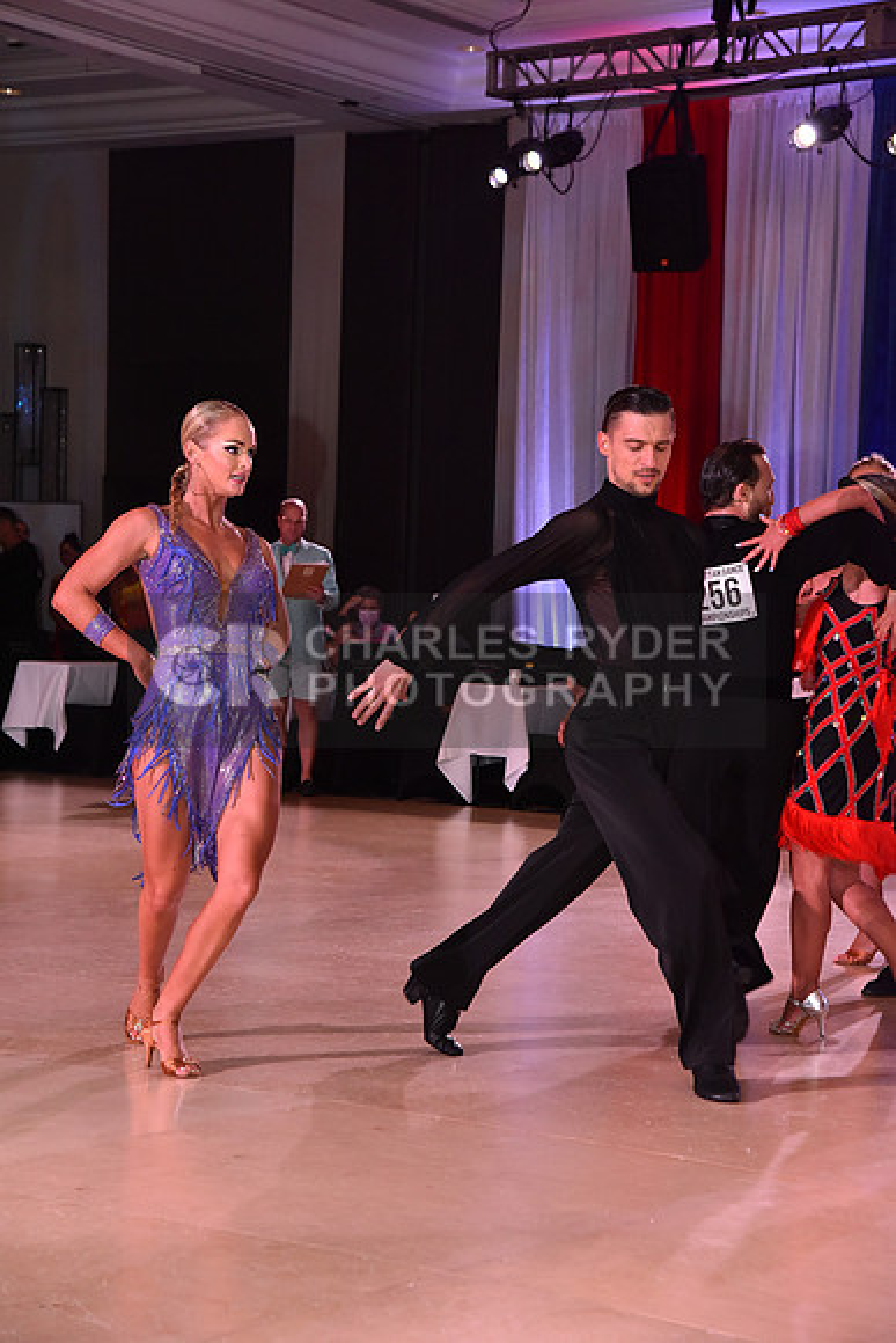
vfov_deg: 23.6
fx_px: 3209
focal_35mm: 86
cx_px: 448
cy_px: 672
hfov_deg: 15.9
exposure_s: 1/320
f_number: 6.3
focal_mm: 86
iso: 2500
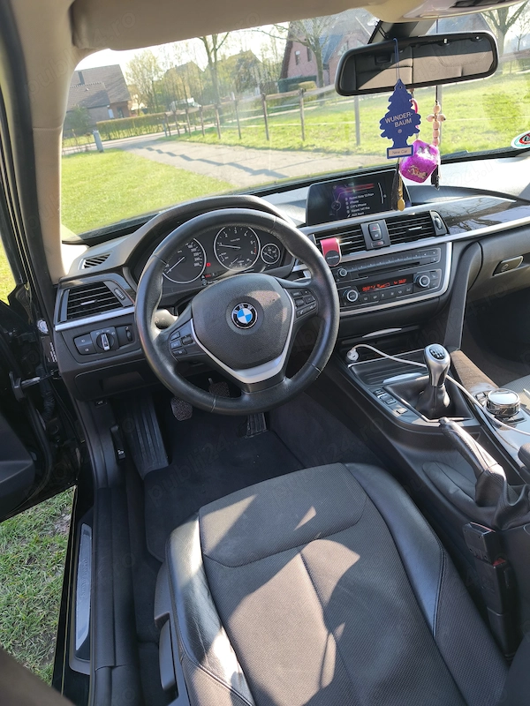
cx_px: 265
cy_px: 353
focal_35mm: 23
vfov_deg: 73.9
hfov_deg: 58.9
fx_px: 470
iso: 80
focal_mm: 6.57
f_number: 1.6
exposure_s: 1/313
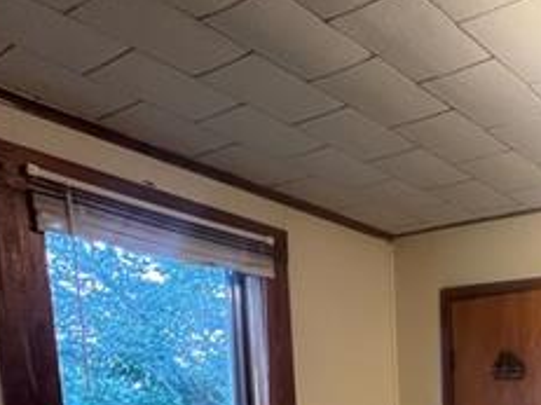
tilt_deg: -7.2
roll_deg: -0.7
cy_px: 515
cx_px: 644
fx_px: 562
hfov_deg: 38.5
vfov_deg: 31.4
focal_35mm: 36
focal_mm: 1.57
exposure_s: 1/60
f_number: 1.8
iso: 400
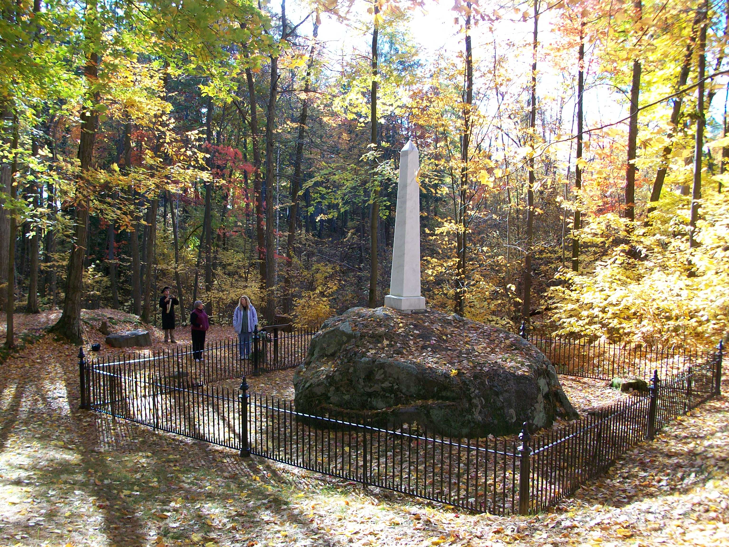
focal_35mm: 34
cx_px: 364
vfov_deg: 41.8
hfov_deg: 54.0
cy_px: 274
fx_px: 716
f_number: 2.8
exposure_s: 1/126
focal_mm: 5.7
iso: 80
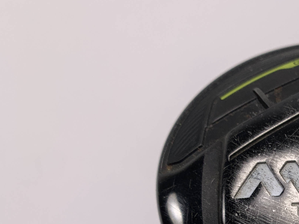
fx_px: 570
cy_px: 267
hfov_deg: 25.6
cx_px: 378
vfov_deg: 20.8
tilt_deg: -62.9
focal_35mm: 66
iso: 25
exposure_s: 1/419
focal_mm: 4.25
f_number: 1.8
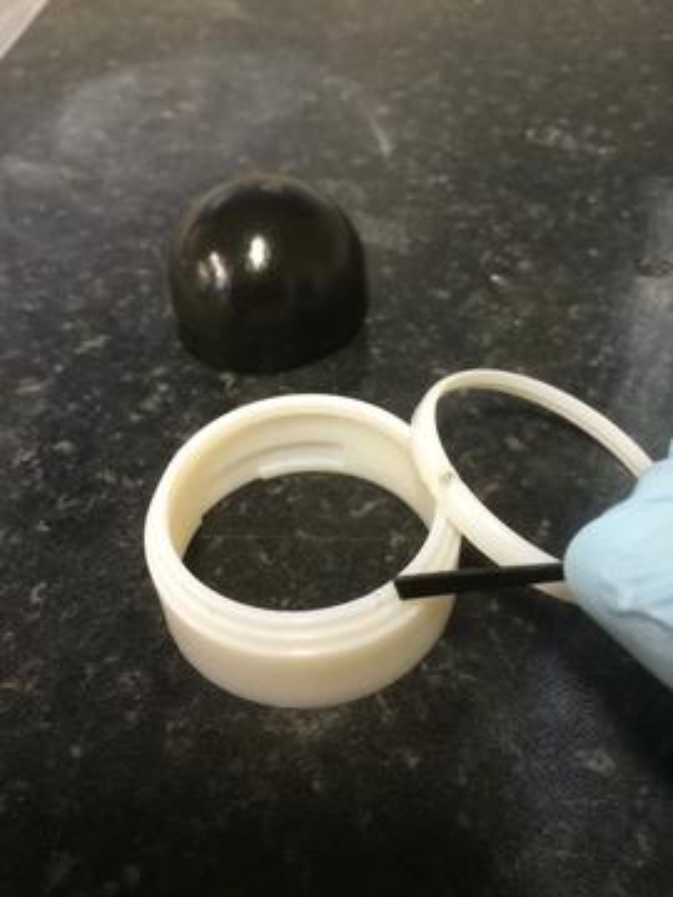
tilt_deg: -47.9
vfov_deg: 61.7
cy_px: 448
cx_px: 336
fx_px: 752
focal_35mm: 29
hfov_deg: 48.2
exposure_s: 1/33
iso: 250
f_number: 2.2
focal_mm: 4.15
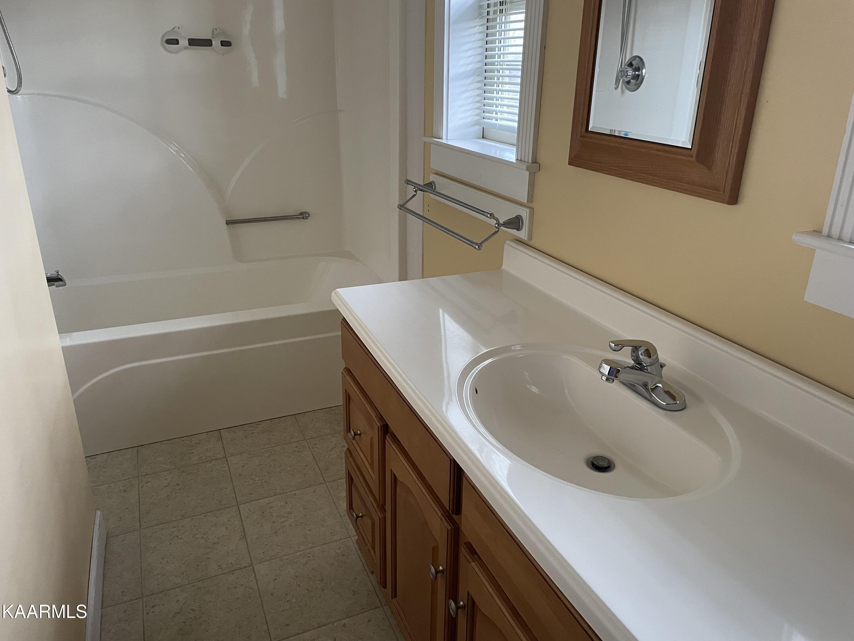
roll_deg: -0.7
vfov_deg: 53.1
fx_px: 641
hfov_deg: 67.3
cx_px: 427
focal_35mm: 26
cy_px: 320
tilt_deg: -21.4
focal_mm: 4.2
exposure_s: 1/60
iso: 320
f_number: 1.6
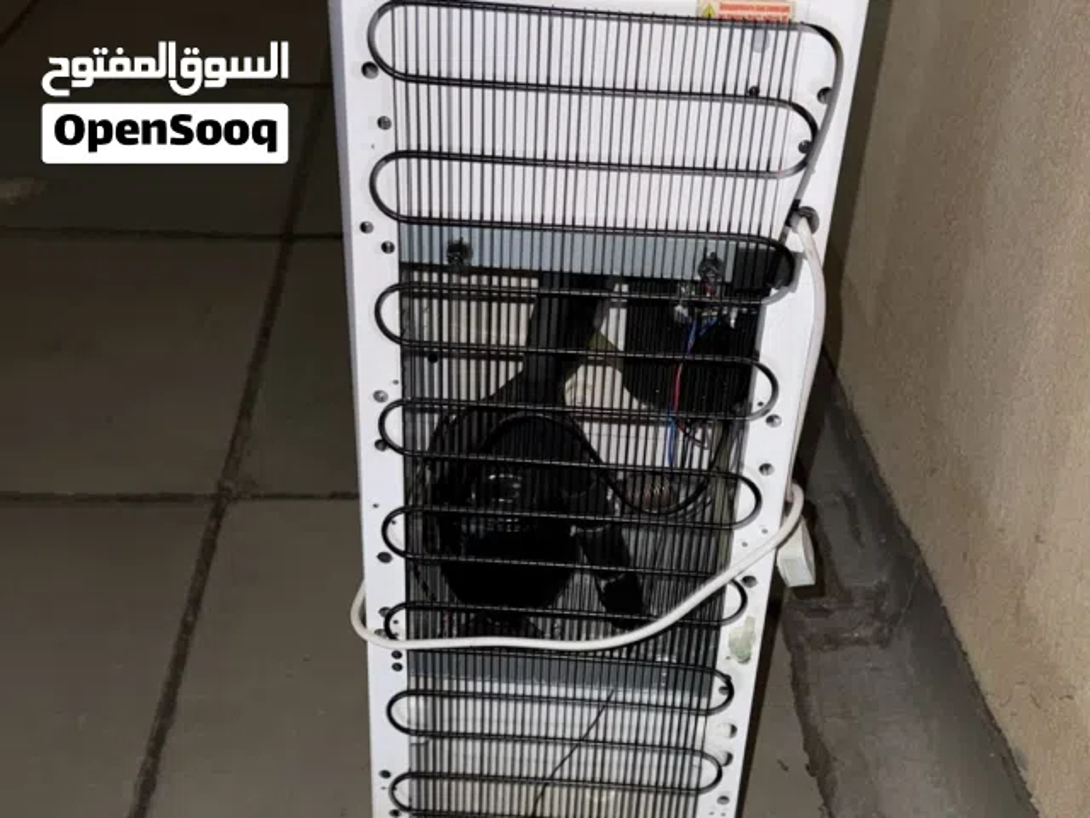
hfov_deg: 71.6
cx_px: 545
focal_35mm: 24
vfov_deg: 56.8
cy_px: 409
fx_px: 756
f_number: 1.78
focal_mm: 6.76
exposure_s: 1/4
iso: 64
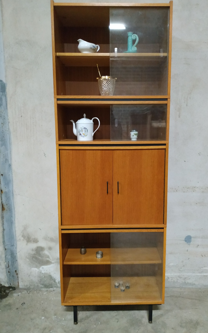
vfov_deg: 68.4
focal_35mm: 27
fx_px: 245
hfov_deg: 45.9
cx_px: 117
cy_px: 165
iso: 1600
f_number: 1.9
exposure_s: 1/20
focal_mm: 3.94
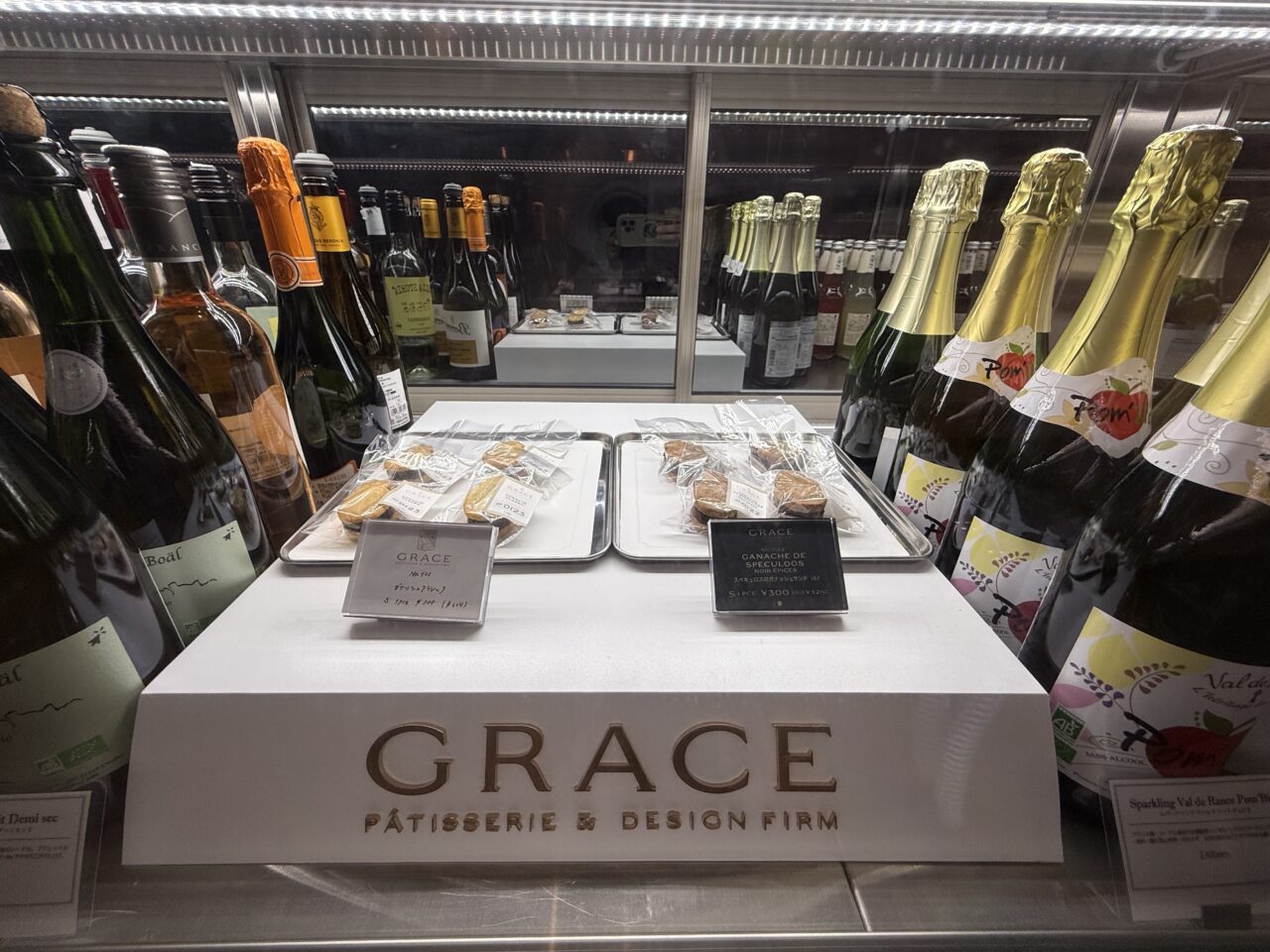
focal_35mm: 14
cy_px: 476
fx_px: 514
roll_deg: +0.2
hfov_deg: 102.1
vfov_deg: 85.7
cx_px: 635
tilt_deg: -26.8
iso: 50
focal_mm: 2.22
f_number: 2.2
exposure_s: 1/374
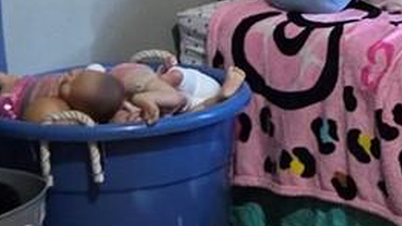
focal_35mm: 196
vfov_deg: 6.1
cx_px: 615
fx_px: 2088
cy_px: -134
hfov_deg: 10.6
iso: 1250
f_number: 1.8
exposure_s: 1/60
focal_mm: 5.4
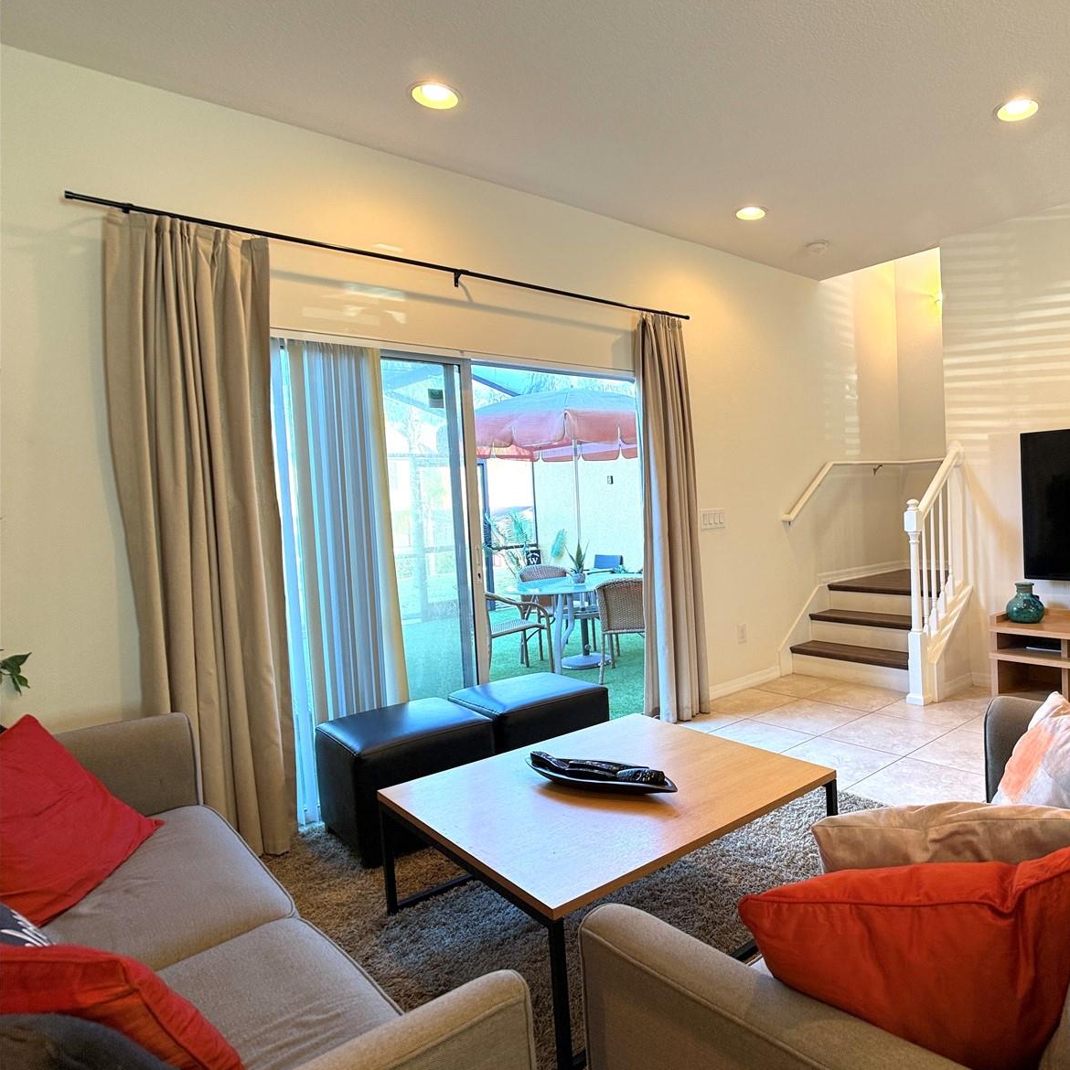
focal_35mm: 29
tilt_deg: -2.2
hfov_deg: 54.3
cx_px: 731
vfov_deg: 55.6
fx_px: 1014
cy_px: 529
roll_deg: +2.3
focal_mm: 6.76
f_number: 1.78
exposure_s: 1/120
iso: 250
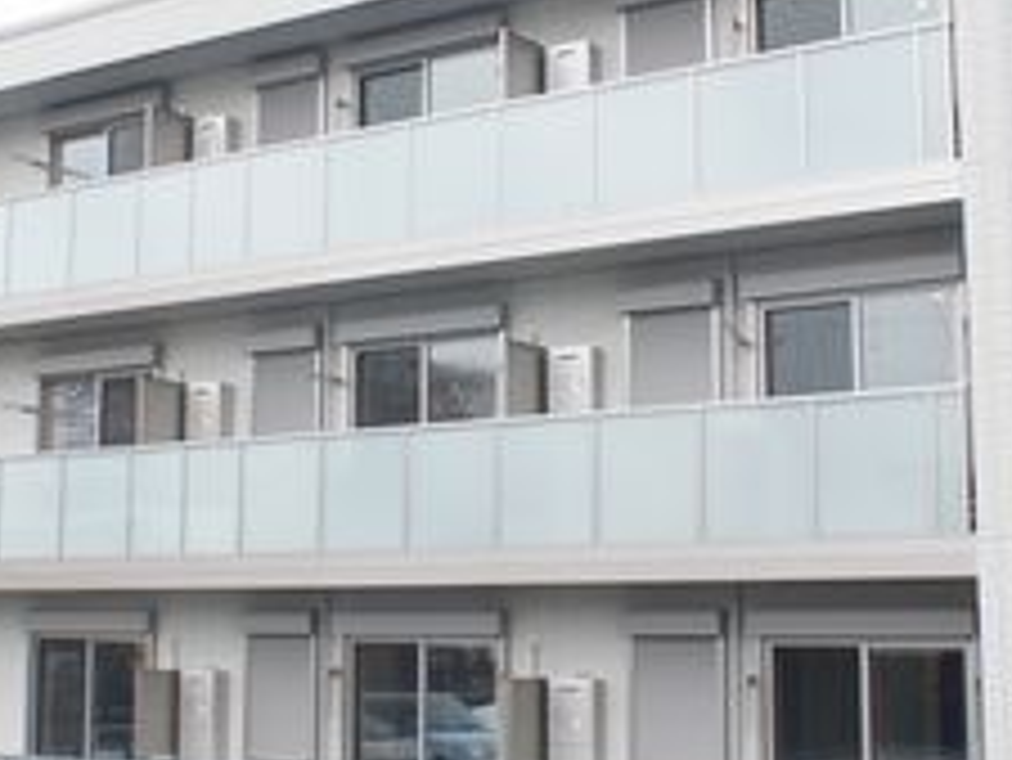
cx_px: 445
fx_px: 2369
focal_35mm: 81
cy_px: 337
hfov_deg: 24.1
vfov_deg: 18.2
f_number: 5.6
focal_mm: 16
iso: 200
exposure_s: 1/125
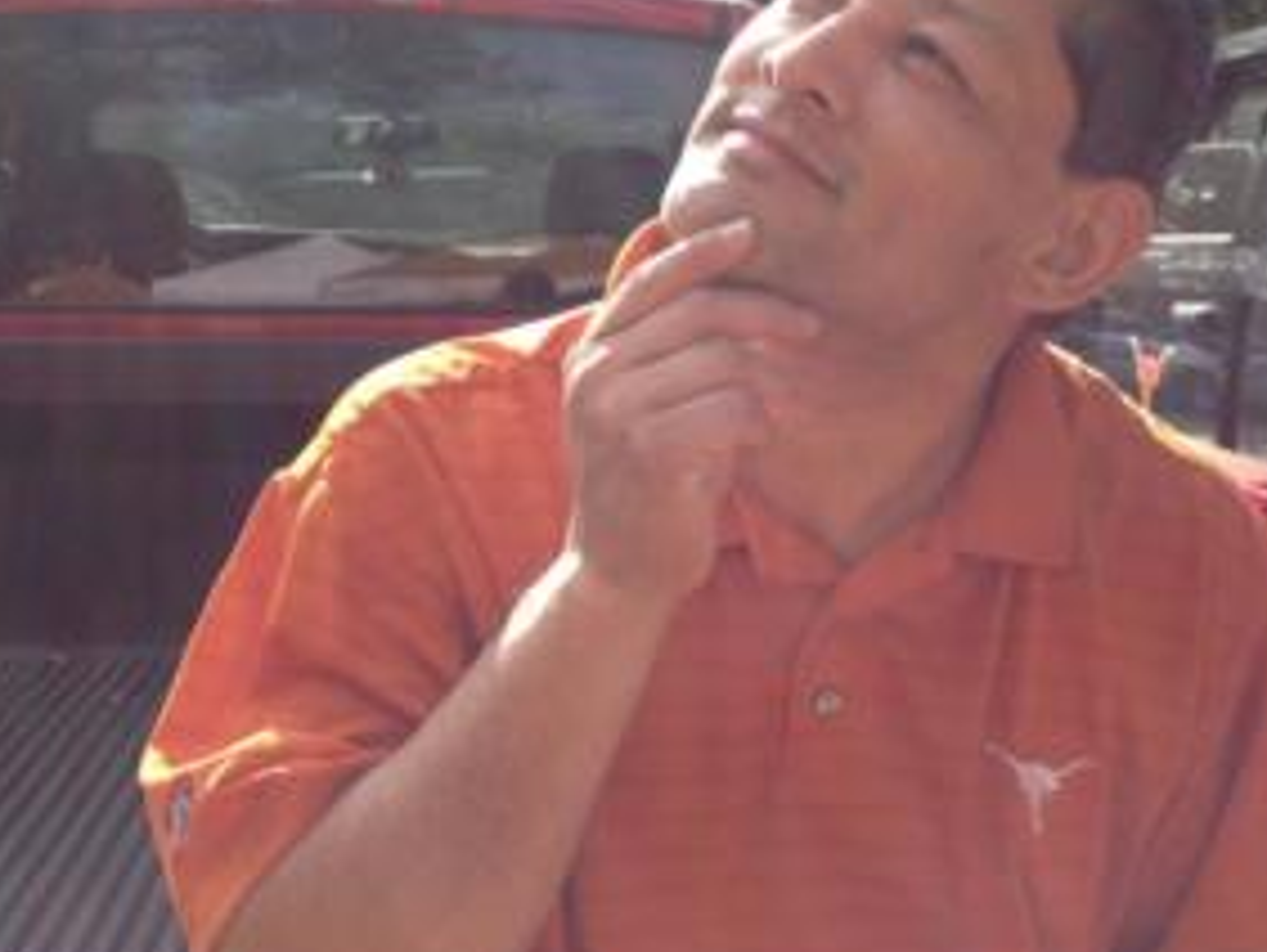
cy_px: 353
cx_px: 737
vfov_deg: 23.6
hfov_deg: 31.1
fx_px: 2271
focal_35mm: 62
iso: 64
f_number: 2.4
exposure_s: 1/649
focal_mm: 4.28
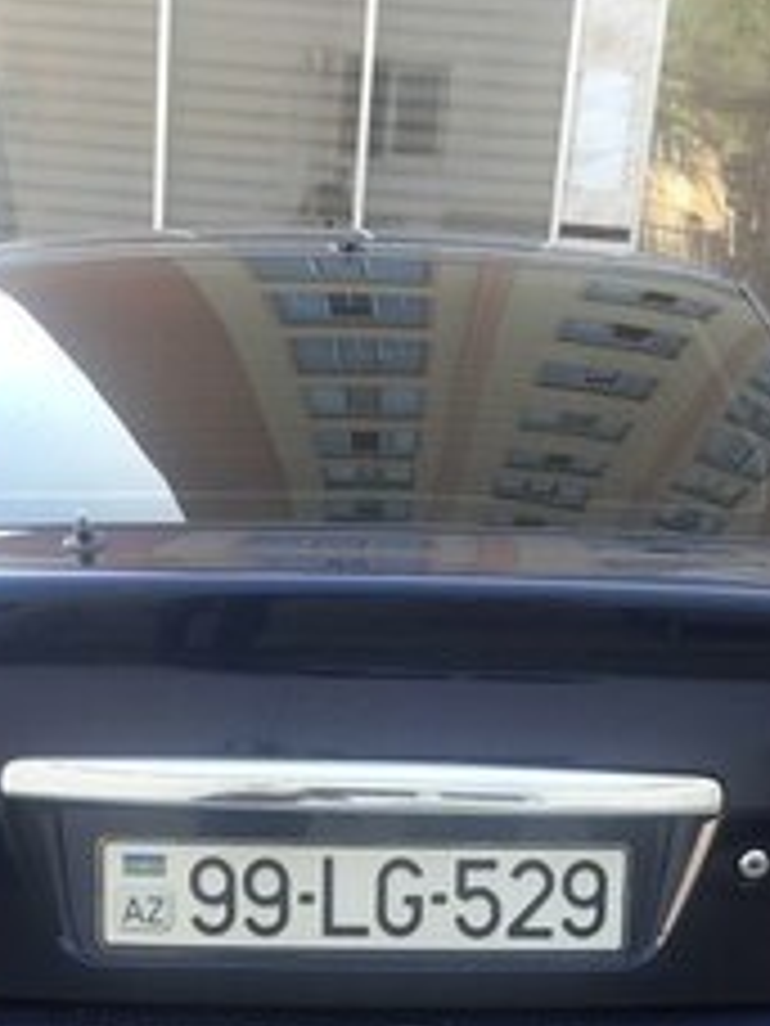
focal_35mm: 63
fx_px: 1869
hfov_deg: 23.3
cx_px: 342
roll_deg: -4.4
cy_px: 1080
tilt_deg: -21.5
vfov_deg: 28.4
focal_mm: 4.15
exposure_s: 1/121
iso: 25
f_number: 2.2
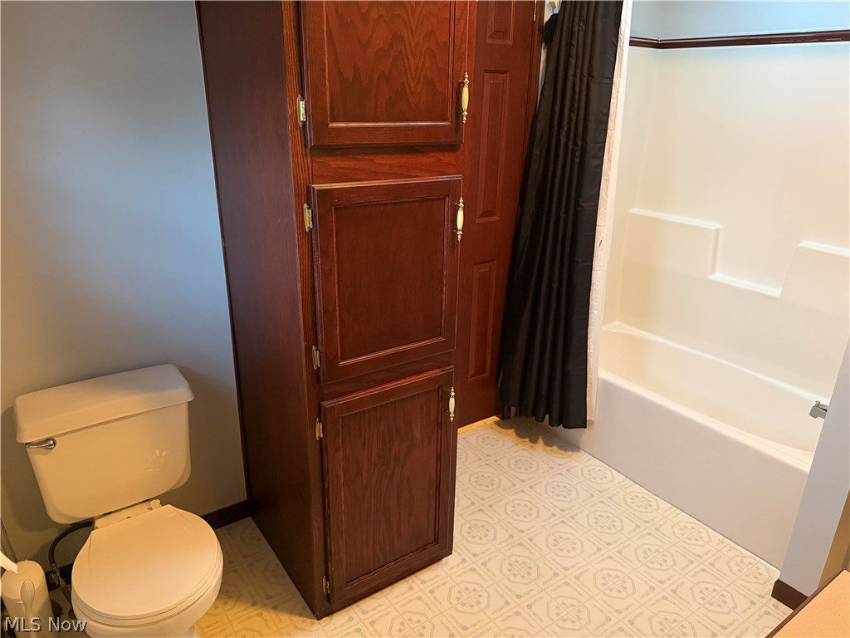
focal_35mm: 24
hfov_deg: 71.6
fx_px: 589
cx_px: 425
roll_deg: -0.6
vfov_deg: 56.8
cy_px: 319
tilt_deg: -20.8
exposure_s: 1/40
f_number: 1.78
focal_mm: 6.76
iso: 1000
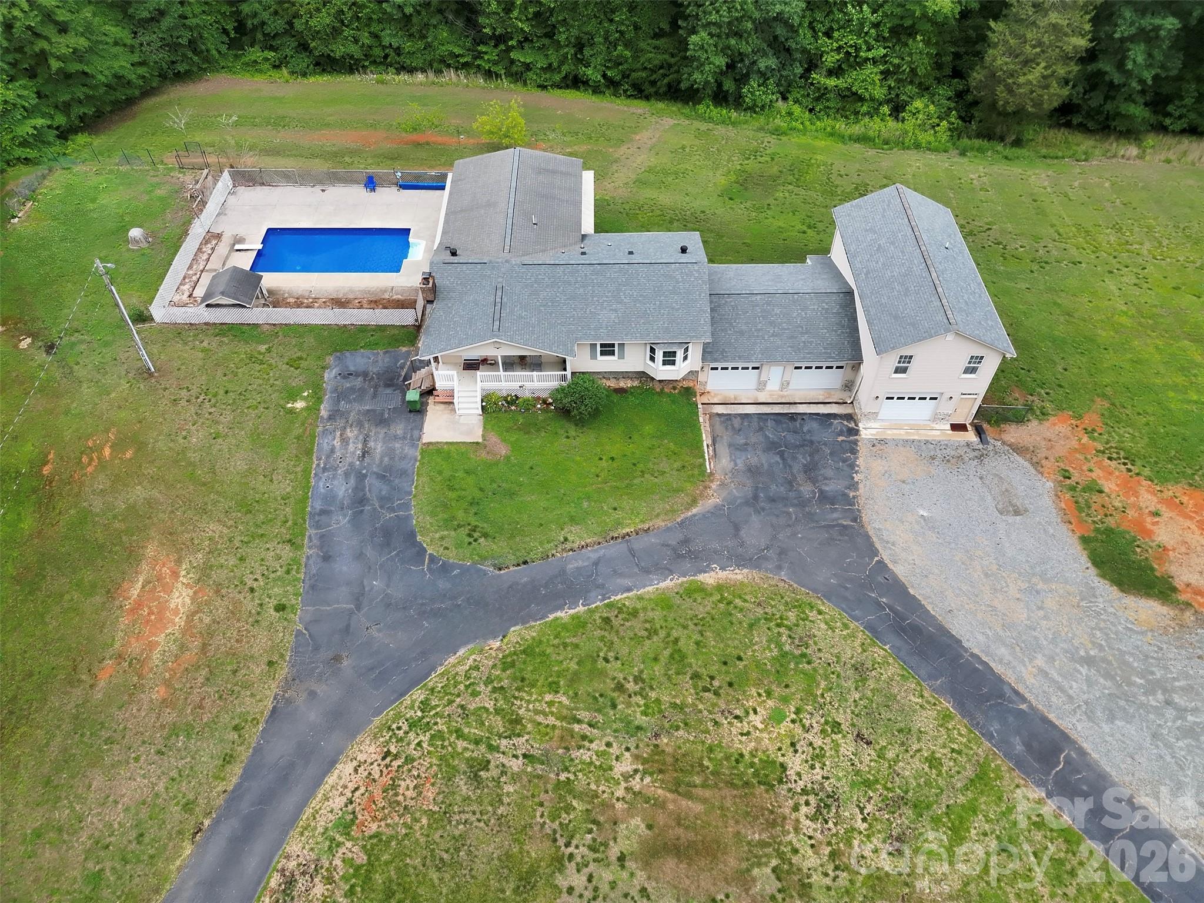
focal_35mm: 24
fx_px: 835
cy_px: 452
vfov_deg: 56.8
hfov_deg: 71.6
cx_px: 602
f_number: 1.7
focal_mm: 6.72
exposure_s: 1/1500
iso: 140
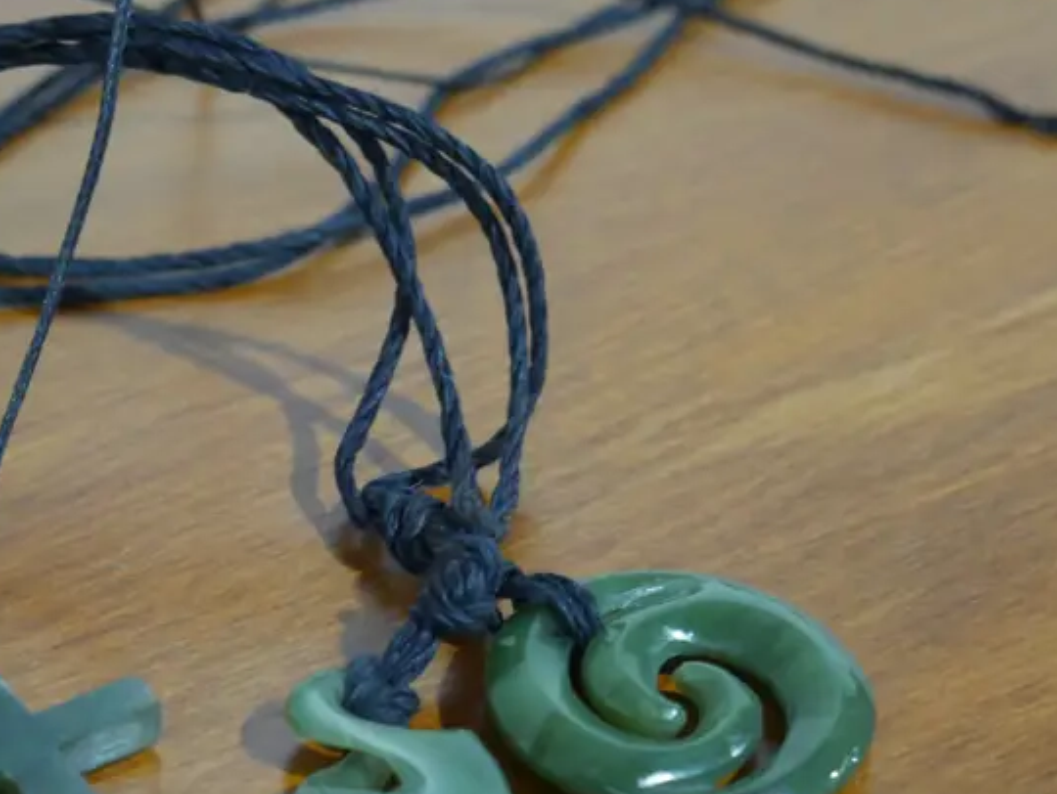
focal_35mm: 91
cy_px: 535
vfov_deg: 16.2
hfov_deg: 21.5
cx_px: 425
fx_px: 2781
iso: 1600
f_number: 5.2
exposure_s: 1/60
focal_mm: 24
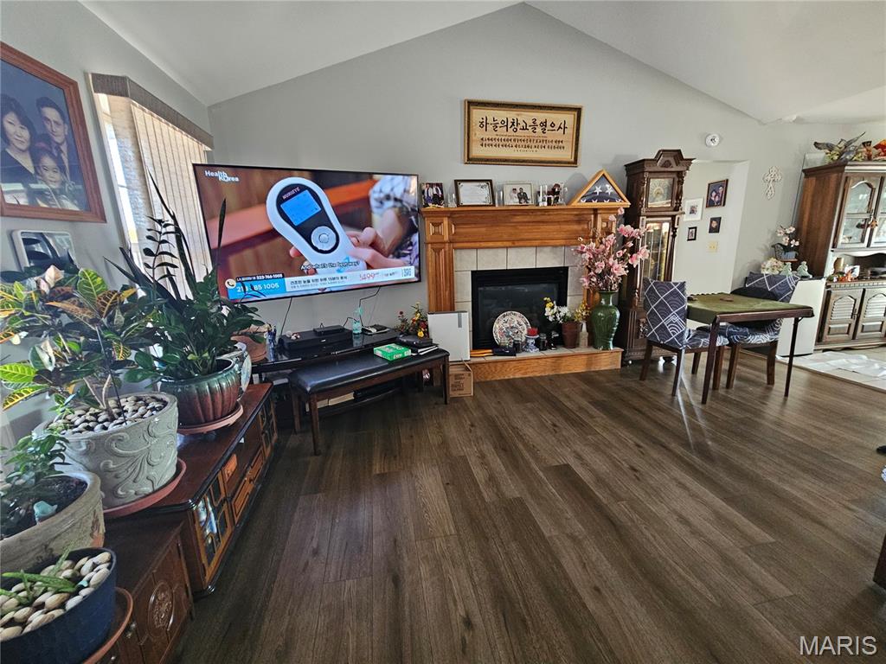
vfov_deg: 89.9
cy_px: 332
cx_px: 443
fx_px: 333
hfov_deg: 106.2
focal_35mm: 13
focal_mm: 2.2
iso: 500
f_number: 2.2
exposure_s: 1/30
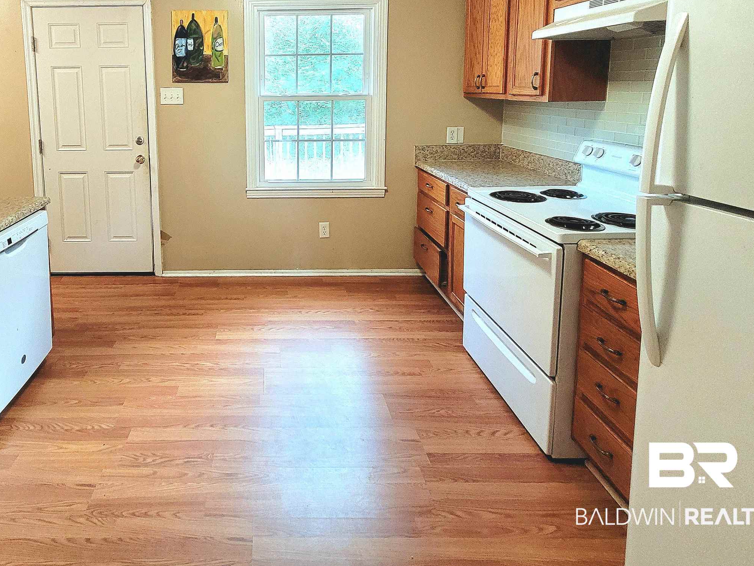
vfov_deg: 61.8
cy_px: 133
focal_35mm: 20
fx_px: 436
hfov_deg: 79.3
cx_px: 258
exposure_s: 1/60.2
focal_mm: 1.74
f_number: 2.2
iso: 320
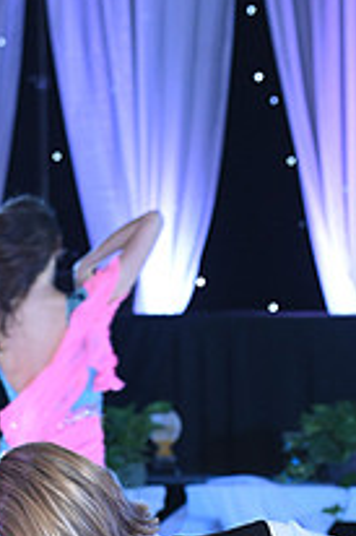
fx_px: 4101
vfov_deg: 7.4
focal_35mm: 276
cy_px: 677
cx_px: 152
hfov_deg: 5.0
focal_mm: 98
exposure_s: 1/200
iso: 2000
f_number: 5.6
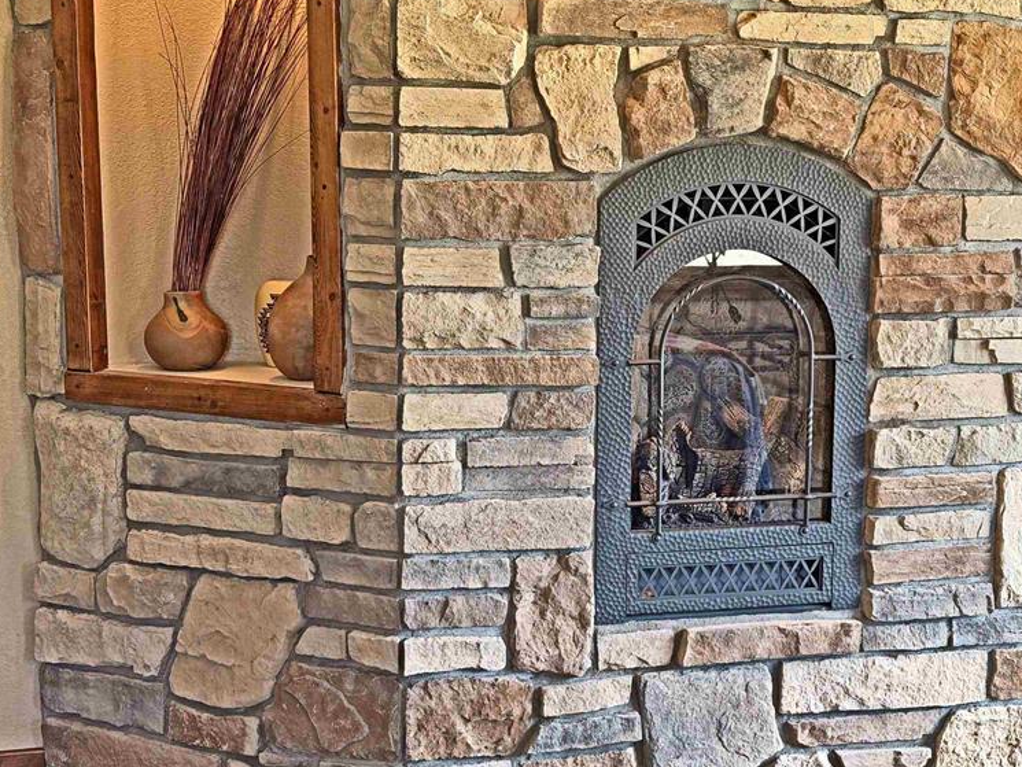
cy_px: 418
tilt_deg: -8.9
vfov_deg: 22.3
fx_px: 1949
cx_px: 649
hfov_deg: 29.3
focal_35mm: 66
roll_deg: +0.3
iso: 100
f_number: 1.78
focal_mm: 6.76
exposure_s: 1/60
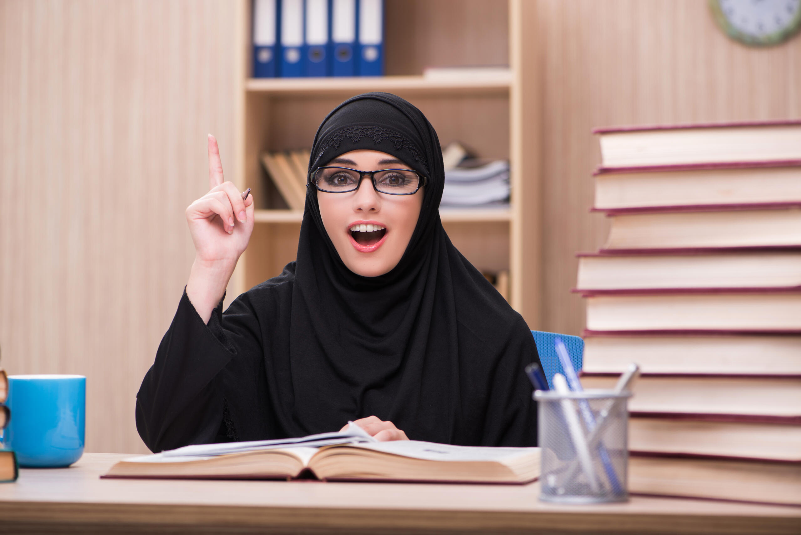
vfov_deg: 13.1
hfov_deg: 19.4
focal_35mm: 105
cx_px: 400
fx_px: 2337
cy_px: 268
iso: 100
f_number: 5.6
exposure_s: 1/160
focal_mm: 105
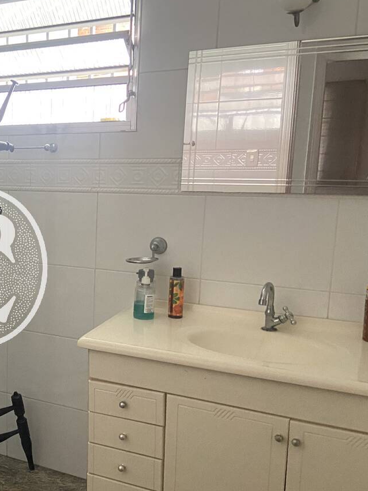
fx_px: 624
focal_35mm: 44
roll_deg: +1.2
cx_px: -24
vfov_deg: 42.9
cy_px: 267
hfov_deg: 29.9
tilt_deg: -12.1
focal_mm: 4.25
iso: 500
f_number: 1.8
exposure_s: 1/60
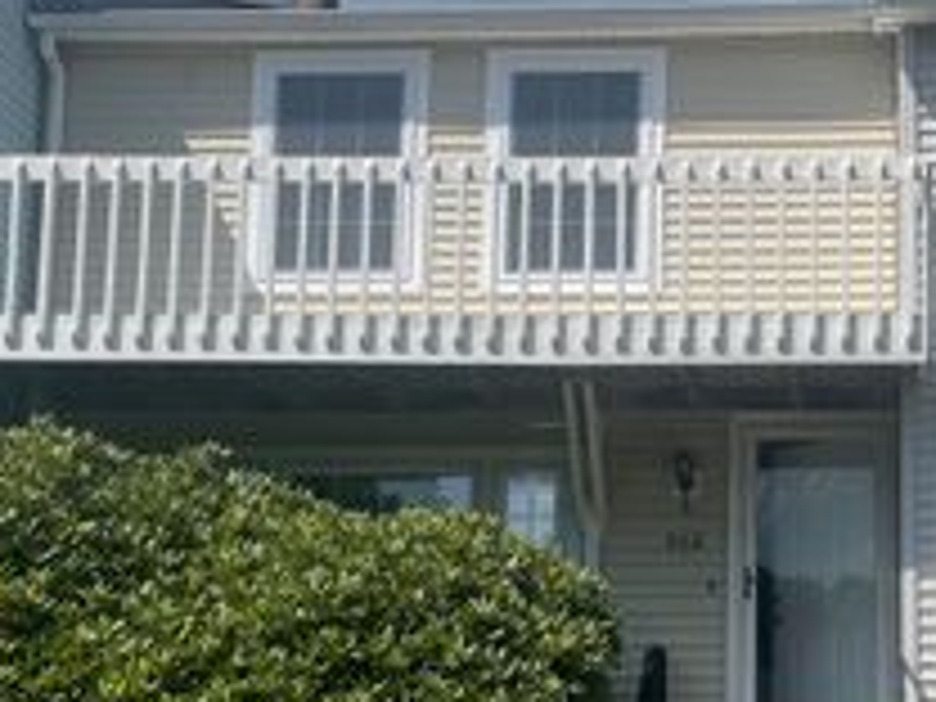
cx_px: 734
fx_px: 1622
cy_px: 511
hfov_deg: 31.4
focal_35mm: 60
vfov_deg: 24.2
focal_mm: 5.1
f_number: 1.6
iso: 32
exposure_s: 1/5128
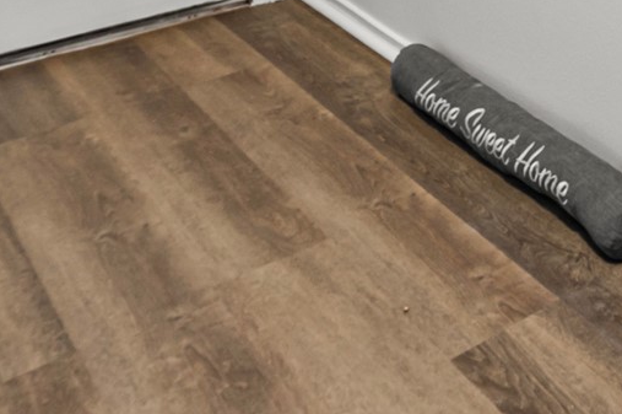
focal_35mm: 60
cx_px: 801
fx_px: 1036
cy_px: -387
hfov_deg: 27.9
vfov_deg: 17.2
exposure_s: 1/6
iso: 400
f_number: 8
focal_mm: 14
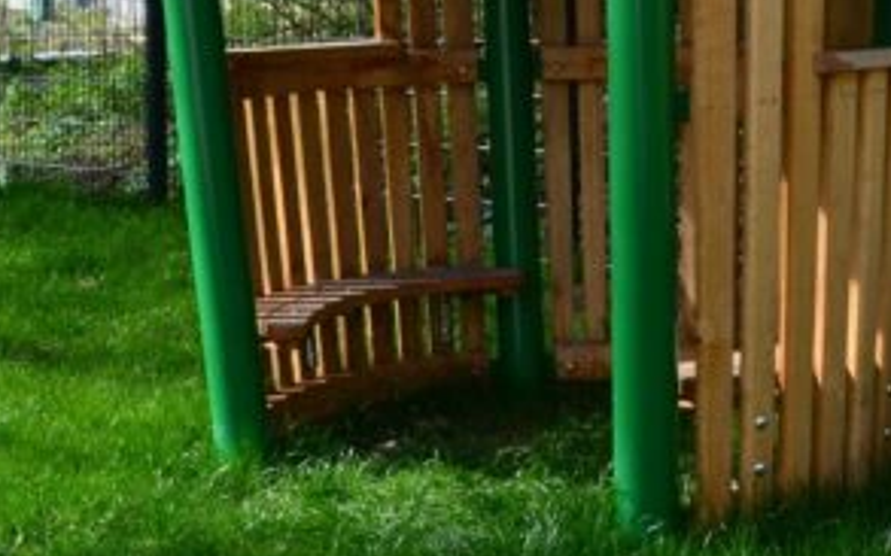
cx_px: 593
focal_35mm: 72
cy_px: -163
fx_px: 1748
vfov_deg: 17.0
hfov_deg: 28.4
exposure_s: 1/60
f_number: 9.5
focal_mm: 18
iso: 220
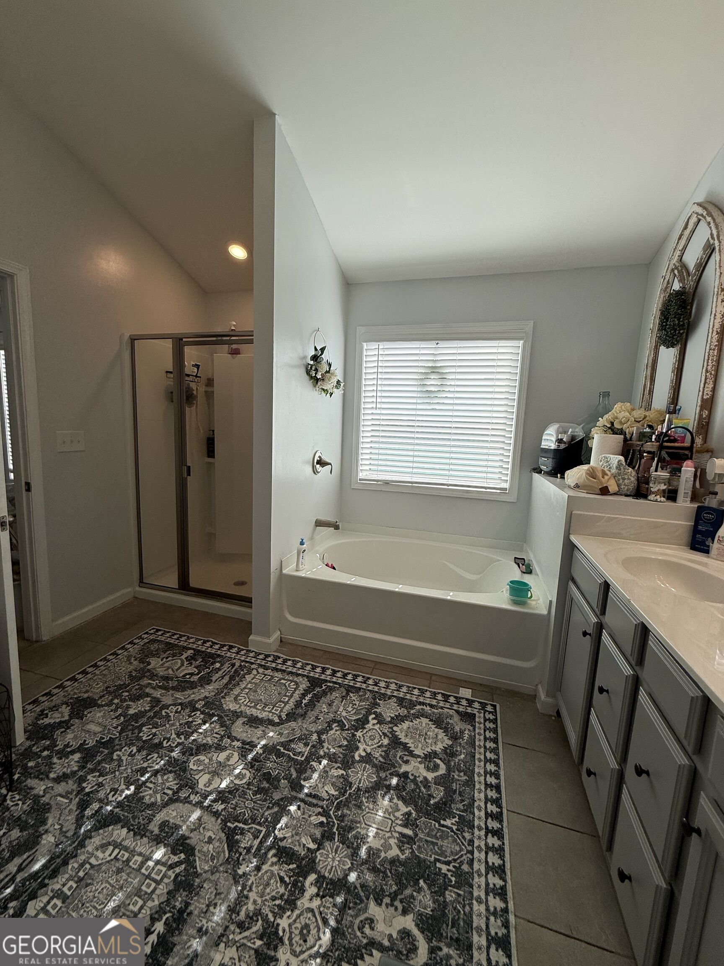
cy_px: 483
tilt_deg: -6.8
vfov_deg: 102.1
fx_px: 390
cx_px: 362
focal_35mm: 14
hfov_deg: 85.7
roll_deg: -1.7
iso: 50
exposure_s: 1/310
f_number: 2.2
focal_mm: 2.22
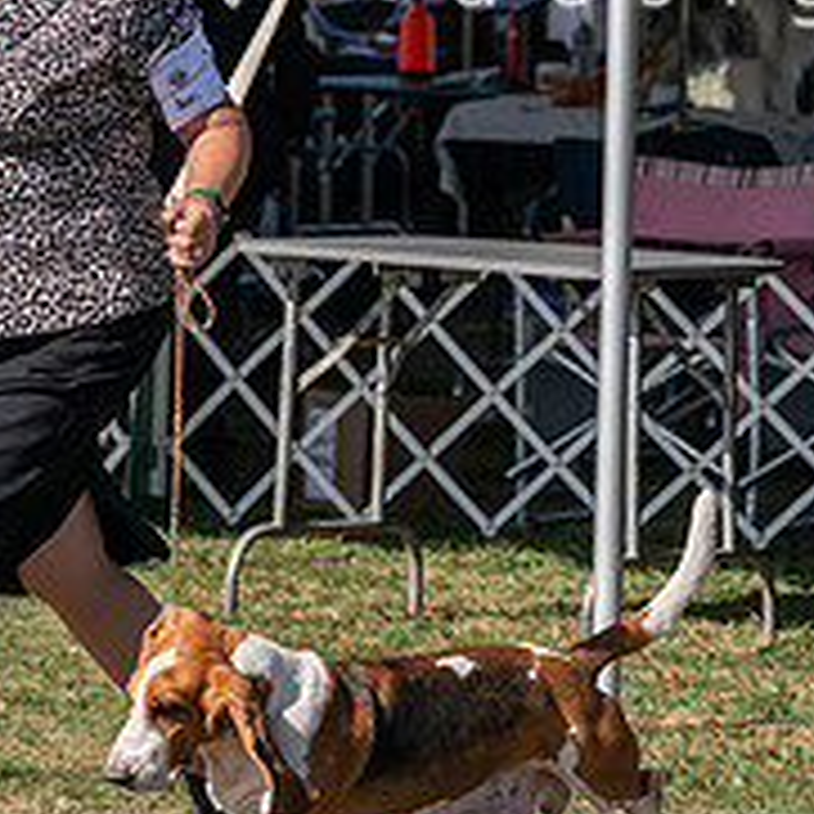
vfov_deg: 4.9
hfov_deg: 4.9
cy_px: 139
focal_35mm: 359
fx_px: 9551
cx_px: 281
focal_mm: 113
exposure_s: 1/1250
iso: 125
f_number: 4.5
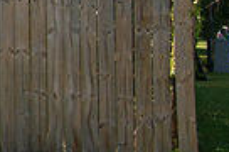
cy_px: 30
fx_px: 863
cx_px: -421
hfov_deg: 11.0
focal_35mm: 136
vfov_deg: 10.0
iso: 320
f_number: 7.1
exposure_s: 1/640
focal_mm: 18
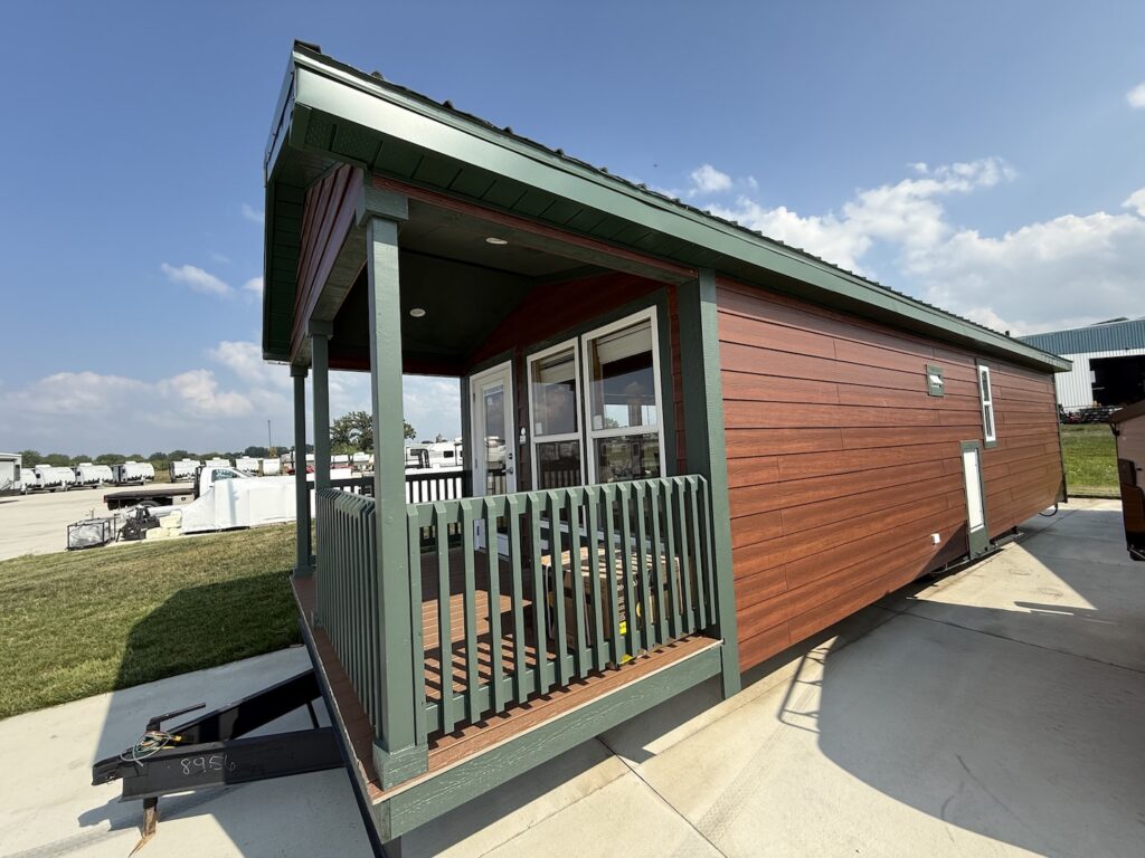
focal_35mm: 14
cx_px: 572
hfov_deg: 102.1
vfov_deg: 85.7
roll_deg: +3.0
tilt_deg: +4.2
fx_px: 463
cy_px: 429
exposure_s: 1/1259
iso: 50
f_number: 2.2
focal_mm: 2.22
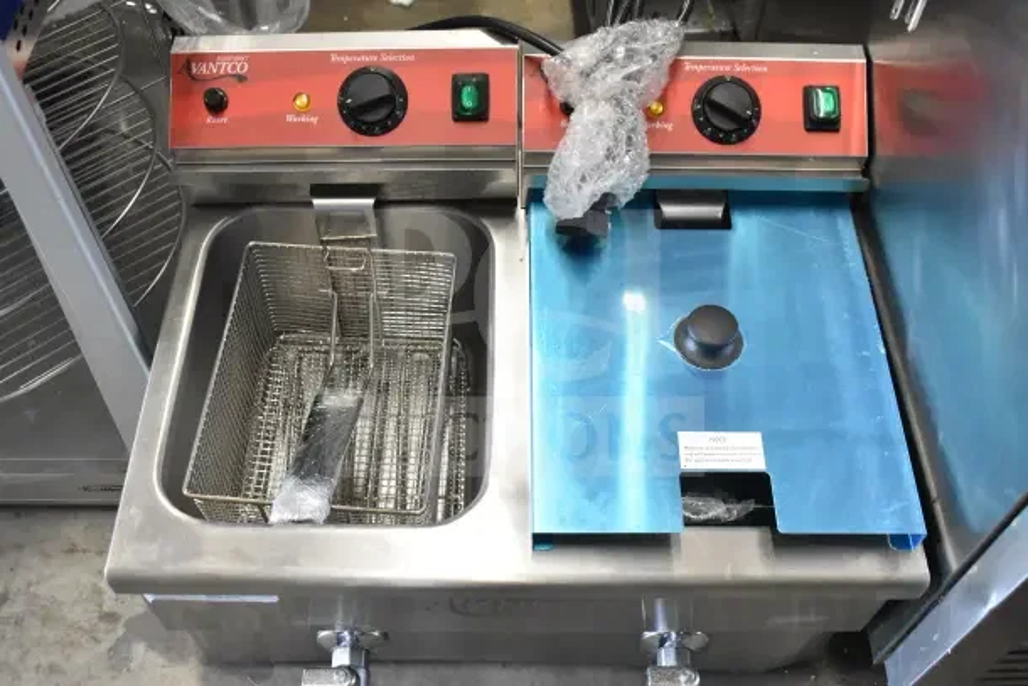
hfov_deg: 53.1
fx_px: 1028
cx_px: 514
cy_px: 343
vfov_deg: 36.9
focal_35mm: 36
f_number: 5
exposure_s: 1/100
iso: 6400
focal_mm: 24
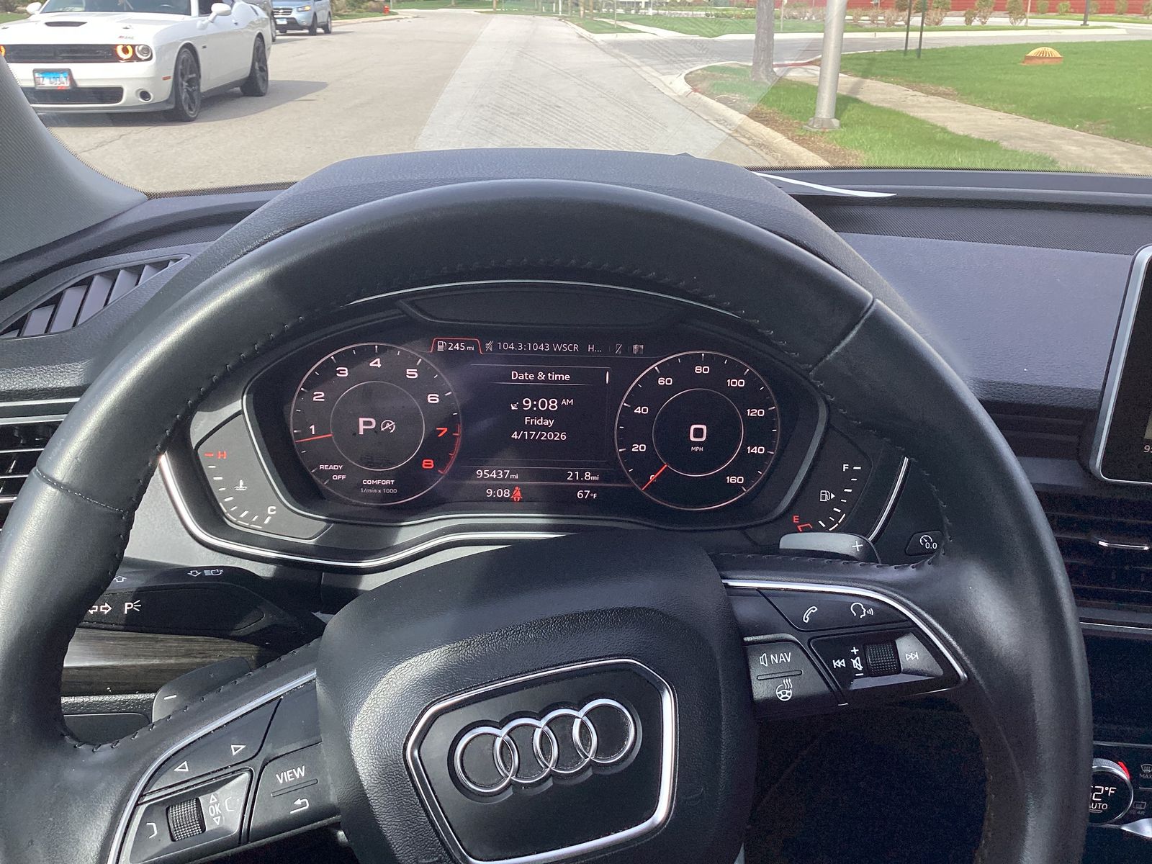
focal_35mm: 31
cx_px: 576
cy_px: 432
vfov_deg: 45.4
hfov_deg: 58.4
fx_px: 1032
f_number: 2.4
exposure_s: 1/440
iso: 25
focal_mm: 3.3
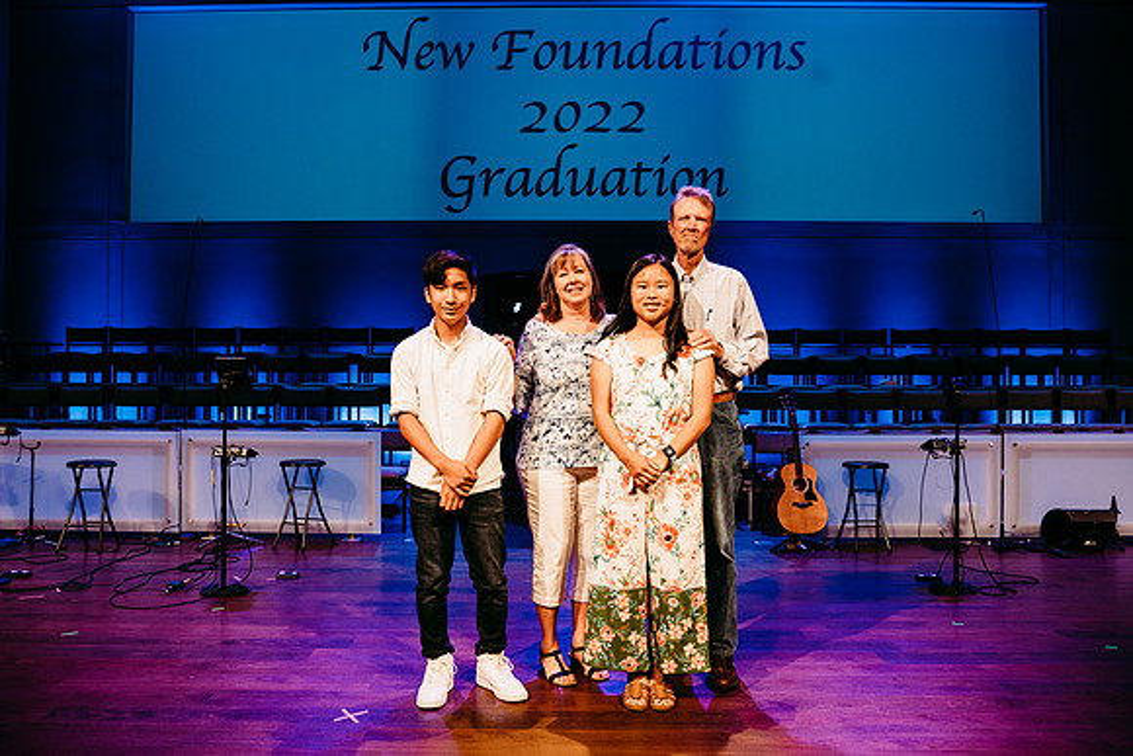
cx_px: 552
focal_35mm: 28
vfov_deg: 46.1
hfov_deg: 65.0
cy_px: 378
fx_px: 889
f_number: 4
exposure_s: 1/200
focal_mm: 27
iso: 1000
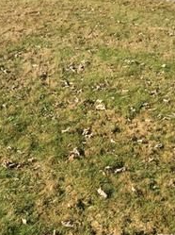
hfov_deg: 20.2
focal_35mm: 70
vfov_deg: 26.5
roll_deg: +1.8
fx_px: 473
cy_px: 8
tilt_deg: -6.9
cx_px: -5
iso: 32
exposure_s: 1/1236
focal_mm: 4.15
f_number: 2.2
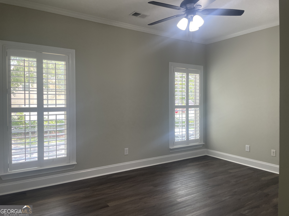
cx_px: 144
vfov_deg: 53.1
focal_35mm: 26
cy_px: 108
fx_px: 217
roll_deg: +0.1
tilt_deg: -0.4
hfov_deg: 67.3
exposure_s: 1/120
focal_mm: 4.2
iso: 80
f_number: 1.6
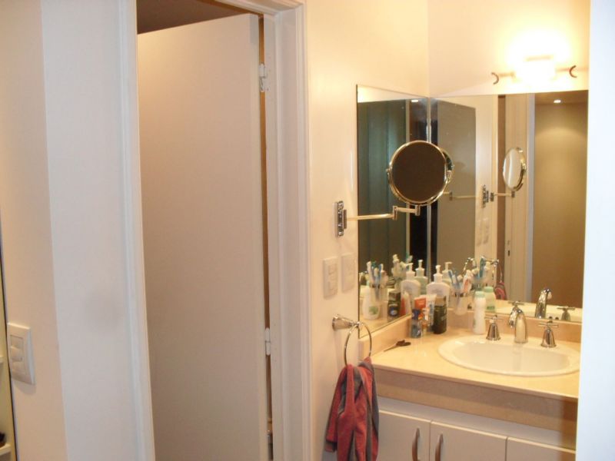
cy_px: 230
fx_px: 622
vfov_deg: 40.7
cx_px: 308
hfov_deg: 52.6
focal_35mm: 35
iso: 200
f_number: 3.2
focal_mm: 6.3
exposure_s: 1/45
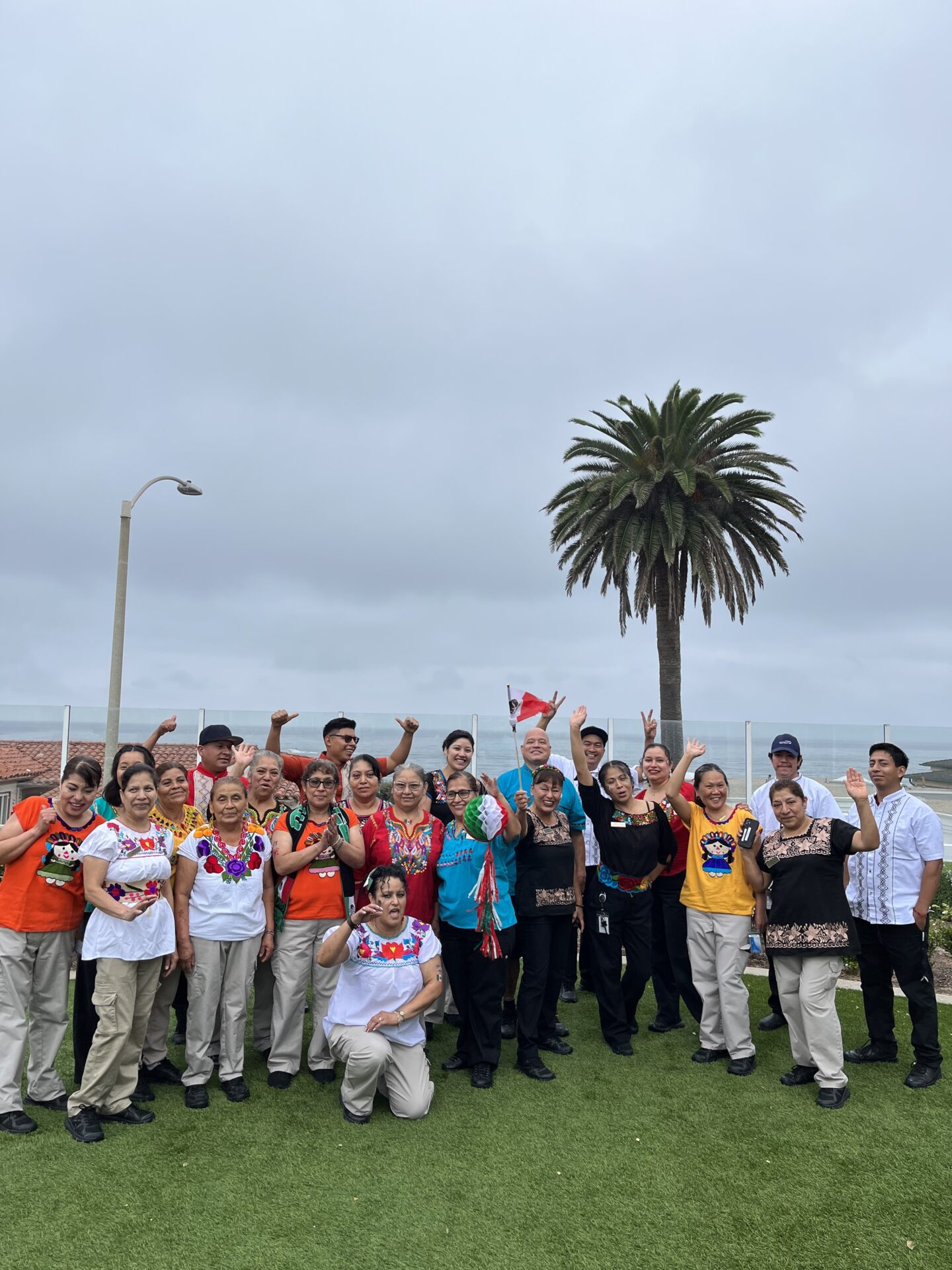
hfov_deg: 53.1
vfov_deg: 67.3
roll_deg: -1.8
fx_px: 953
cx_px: 476
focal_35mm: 26
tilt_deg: +4.9
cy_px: 635
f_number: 1.6
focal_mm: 5.1
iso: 50
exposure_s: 1/777
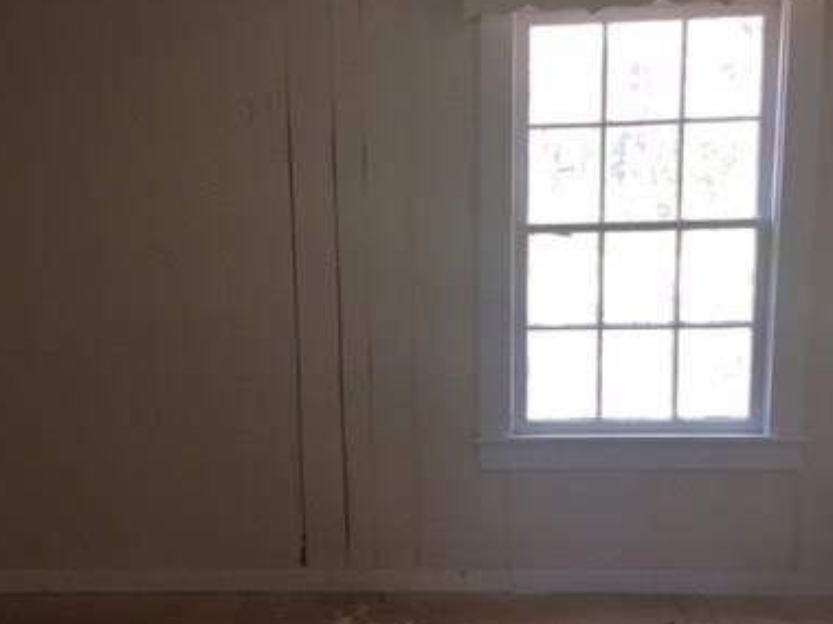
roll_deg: +1.2
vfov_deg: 29.5
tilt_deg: -9.4
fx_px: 1179
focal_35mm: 49
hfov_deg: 38.8
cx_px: 341
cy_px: 409
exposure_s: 1/30
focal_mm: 4.15
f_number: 2.2
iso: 32
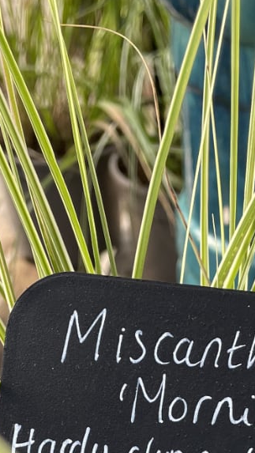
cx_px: 174
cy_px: 554
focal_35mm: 79
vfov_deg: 24.2
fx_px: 948
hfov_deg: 15.3
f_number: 1.6
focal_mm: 4.2
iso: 32
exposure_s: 1/979
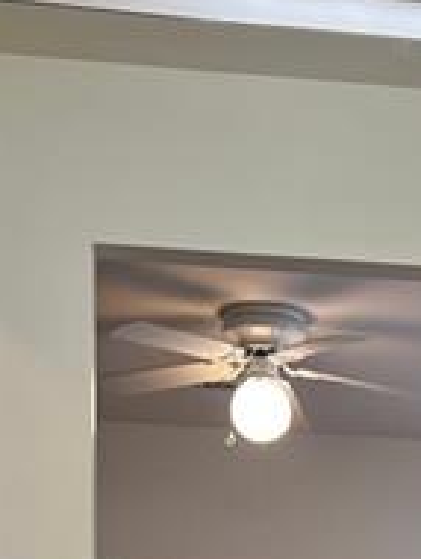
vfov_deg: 16.7
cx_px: 459
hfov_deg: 13.8
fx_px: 1699
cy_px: 886
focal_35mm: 105
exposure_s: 1/120
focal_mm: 5.7
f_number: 1.5
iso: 80
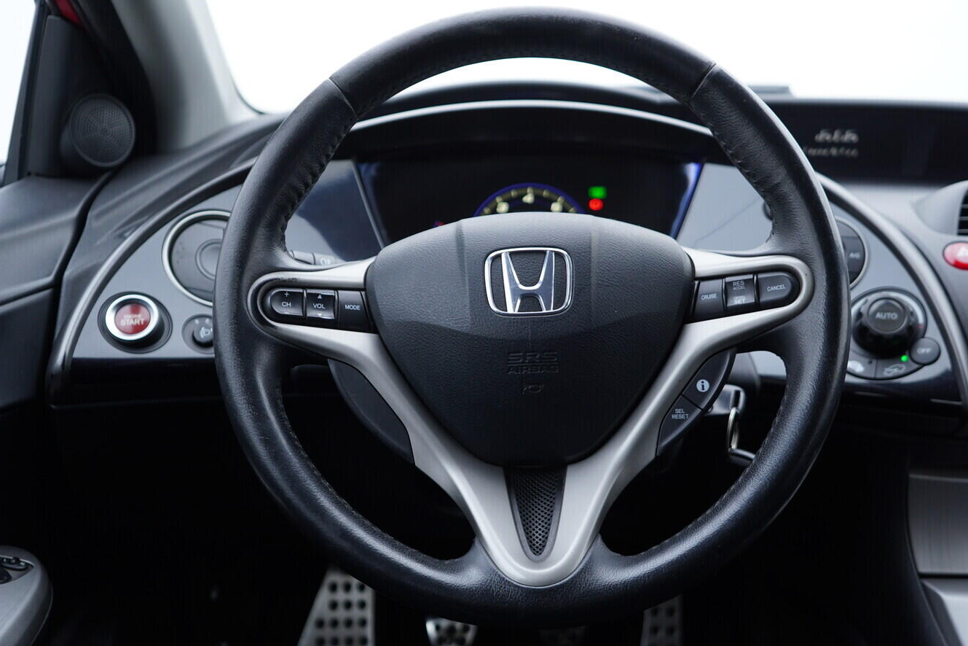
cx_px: 508
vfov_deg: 34.2
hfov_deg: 49.5
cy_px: 328
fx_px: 1049
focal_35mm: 39
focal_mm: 24
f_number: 2.8
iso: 160
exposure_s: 1/40
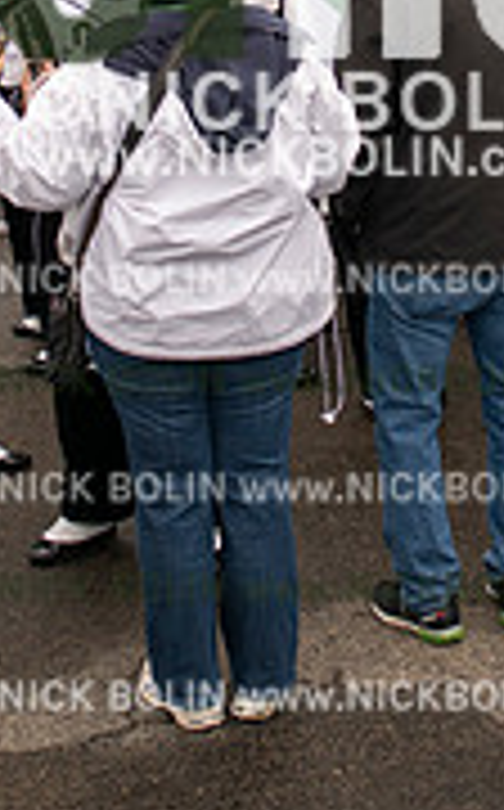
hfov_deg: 14.2
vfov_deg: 21.6
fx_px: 2028
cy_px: -34
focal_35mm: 92
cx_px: 310
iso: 100
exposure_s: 1/125
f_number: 4
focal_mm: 28
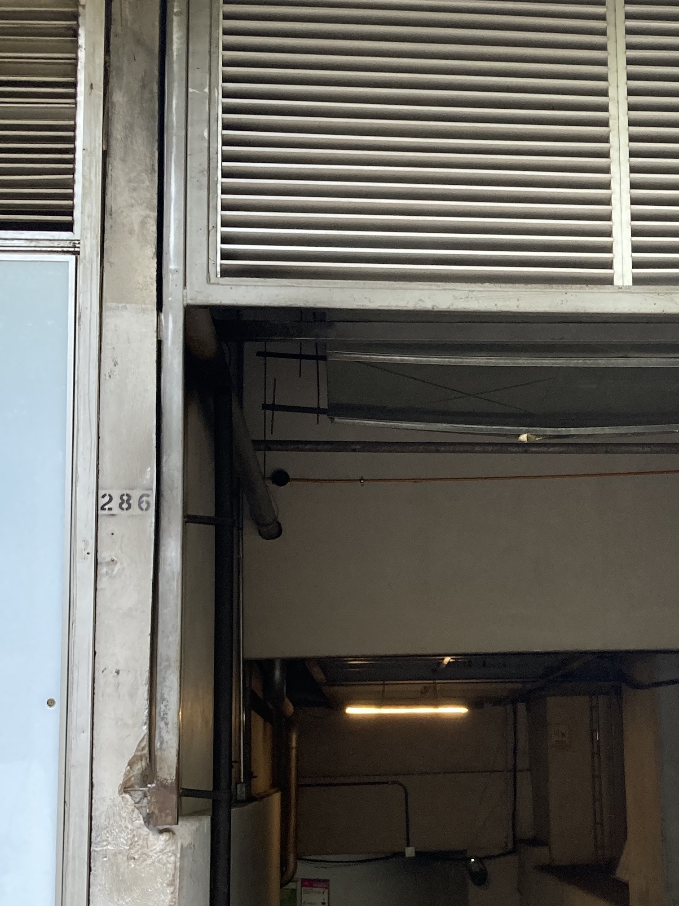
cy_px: 564
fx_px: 1465
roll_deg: +3.0
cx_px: 510
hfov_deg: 25.8
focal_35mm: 56
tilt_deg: +12.6
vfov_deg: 34.2
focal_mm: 3.99
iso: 80
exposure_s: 1/68
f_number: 1.8
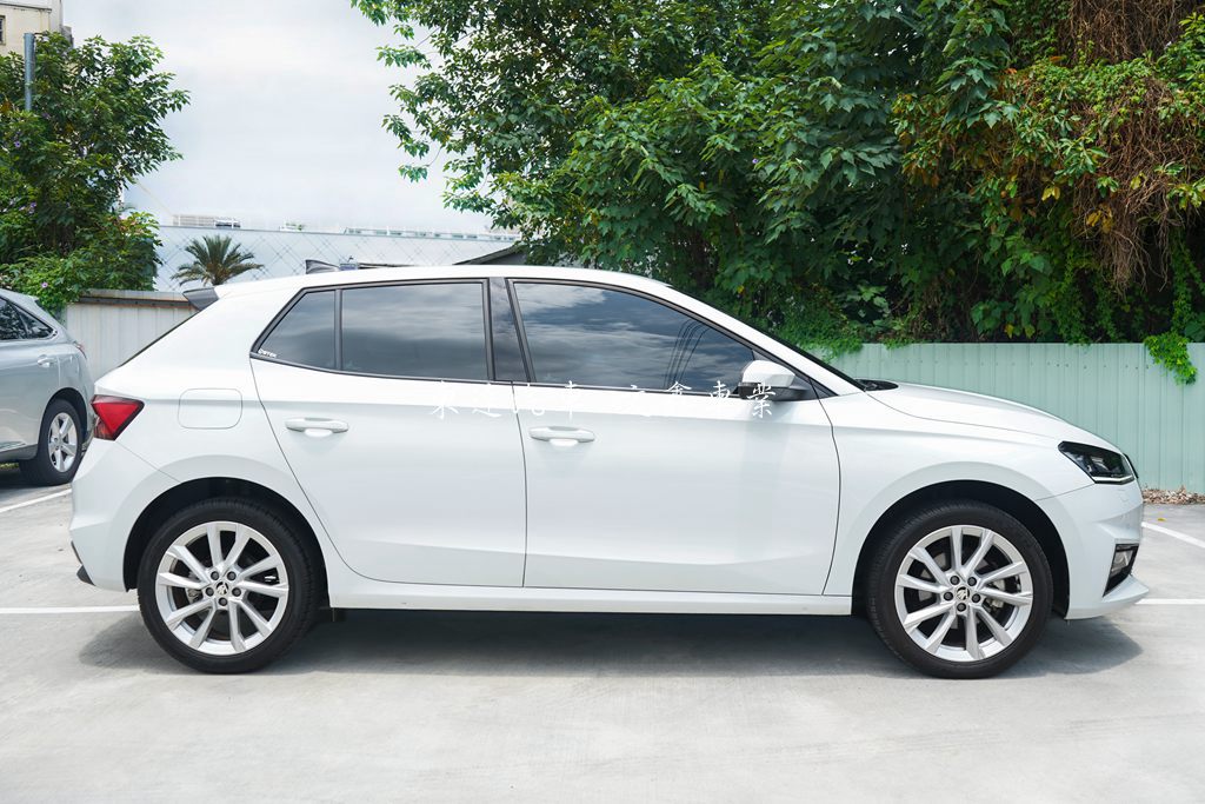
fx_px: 1038
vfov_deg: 42.3
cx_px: 602
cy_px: 402
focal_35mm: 31
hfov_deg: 60.3
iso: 100
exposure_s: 1/160
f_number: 7.1
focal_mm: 31
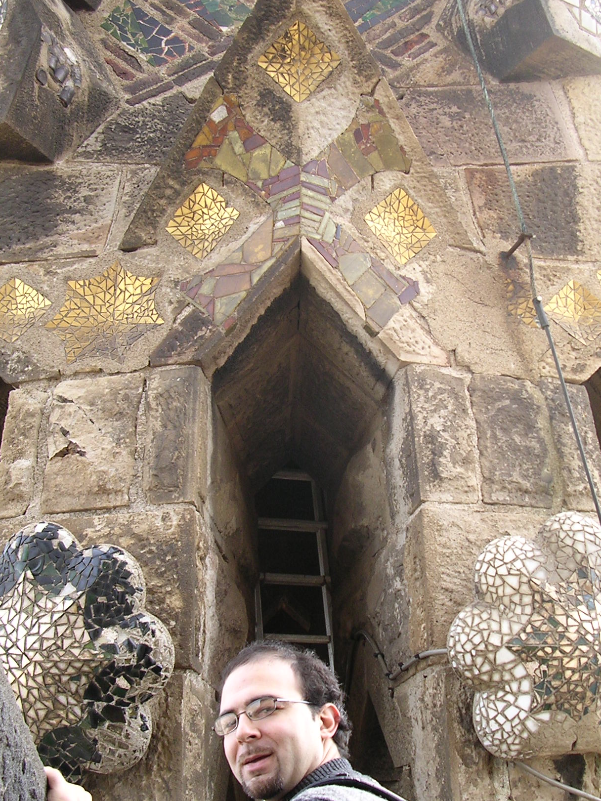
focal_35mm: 48
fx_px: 1111
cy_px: 433
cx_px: 302
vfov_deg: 39.6
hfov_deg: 30.3
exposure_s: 1/124
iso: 100
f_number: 2.8
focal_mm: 5.8
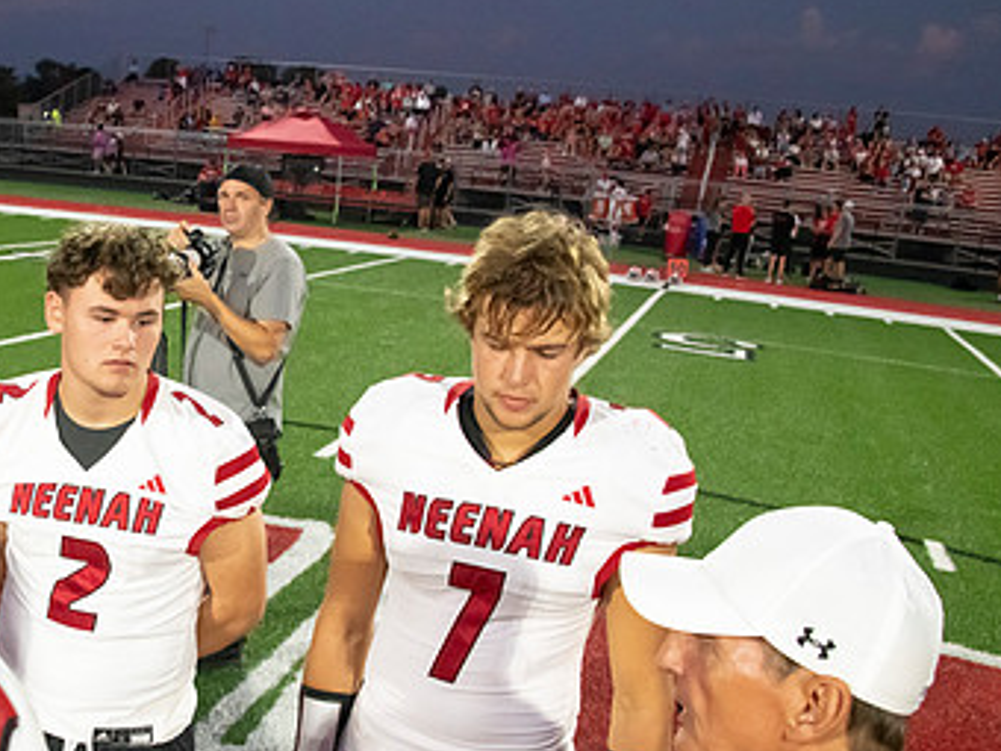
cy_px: 458
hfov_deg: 39.1
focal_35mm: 46
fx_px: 1330
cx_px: 156
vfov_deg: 31.4
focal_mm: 28
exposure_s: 1/320
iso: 10000
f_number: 7.1
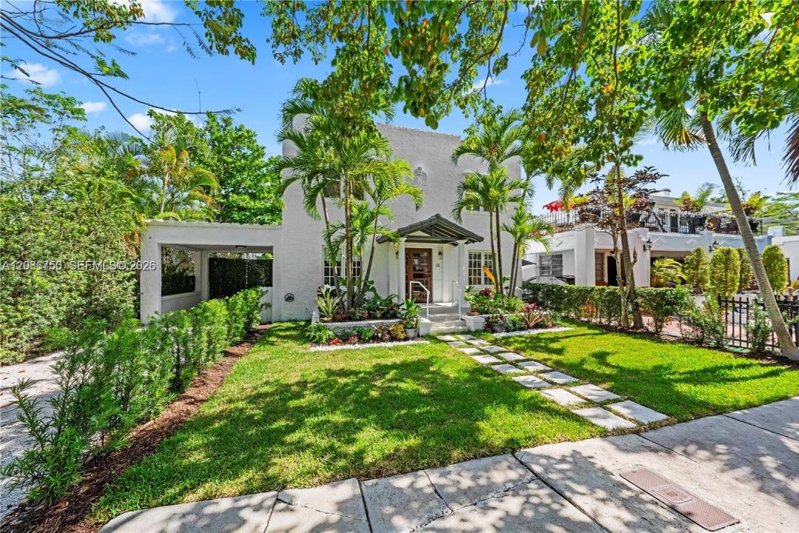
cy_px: 266
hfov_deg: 112.6
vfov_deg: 90.0
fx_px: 266
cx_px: 400
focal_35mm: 12
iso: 200
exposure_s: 1/250
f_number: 7.1
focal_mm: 12
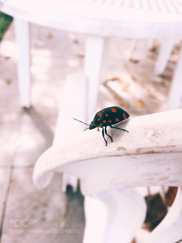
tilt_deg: -41.1
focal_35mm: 29
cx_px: 91
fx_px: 203
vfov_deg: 61.7
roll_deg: -6.6
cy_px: 122
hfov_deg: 48.2
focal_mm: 4.15
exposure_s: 1/60
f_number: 2.2
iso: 40
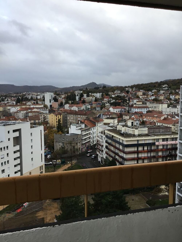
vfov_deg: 58.3
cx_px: 91
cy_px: 121
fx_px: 217
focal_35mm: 31
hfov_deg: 45.4
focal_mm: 3.3
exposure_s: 1/122
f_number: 2.4
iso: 25
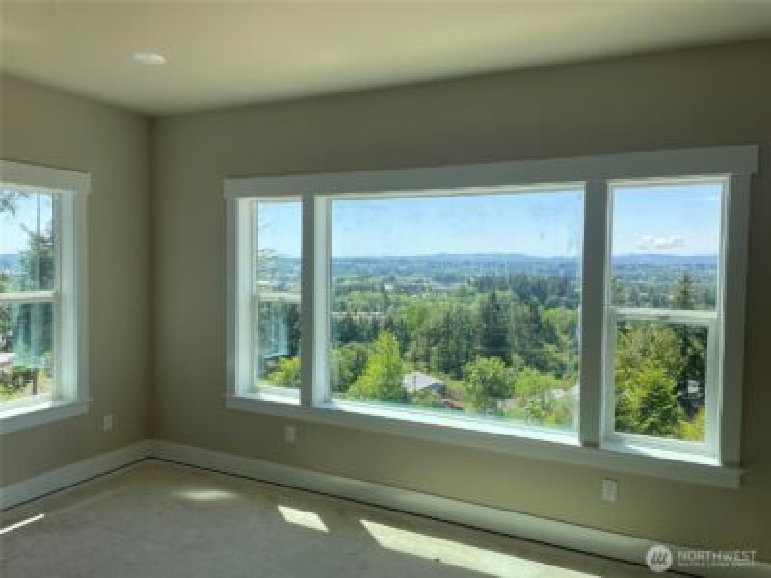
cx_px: 386
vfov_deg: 53.1
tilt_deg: -2.1
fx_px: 579
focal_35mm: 26
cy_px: 289
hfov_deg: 67.3
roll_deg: -0.2
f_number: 1.6
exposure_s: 1/1159
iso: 32
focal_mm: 4.2
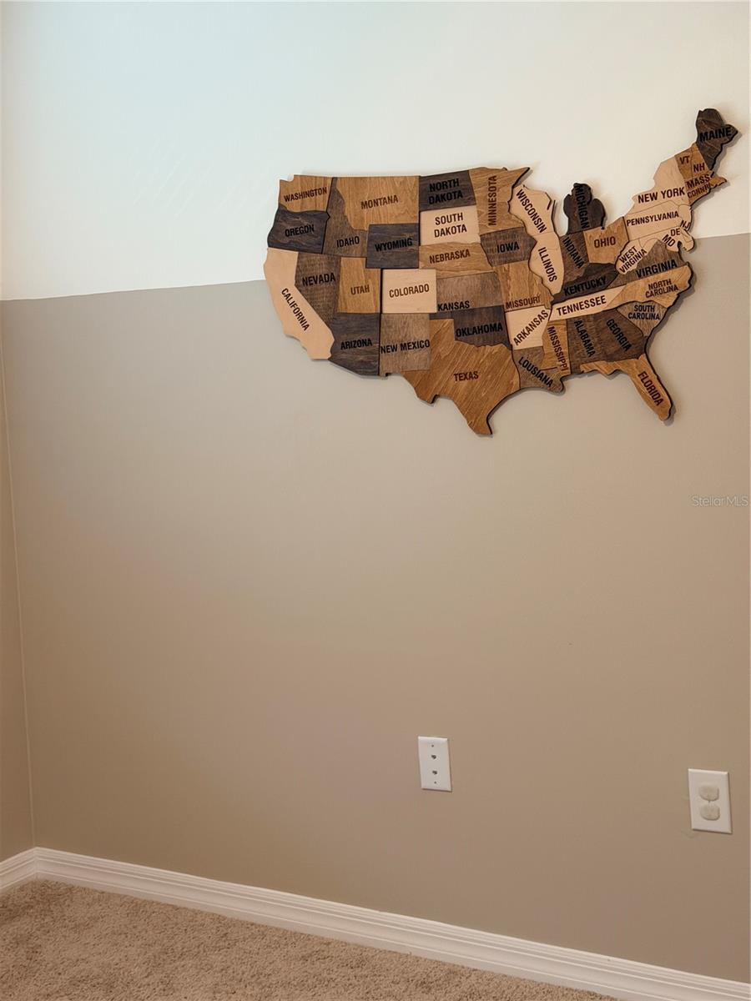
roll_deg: +4.6
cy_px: 500
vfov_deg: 39.7
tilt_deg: -3.4
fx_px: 1388
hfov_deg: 30.3
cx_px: 376
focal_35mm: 48
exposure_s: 1/60
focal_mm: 6.76
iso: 125
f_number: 1.78
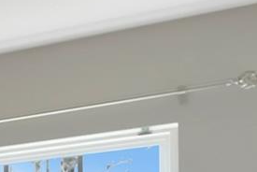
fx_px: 877
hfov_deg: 9.6
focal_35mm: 123
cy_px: 387
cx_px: -630
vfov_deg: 10.0
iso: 800
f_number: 4.5
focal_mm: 11
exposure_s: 1/500
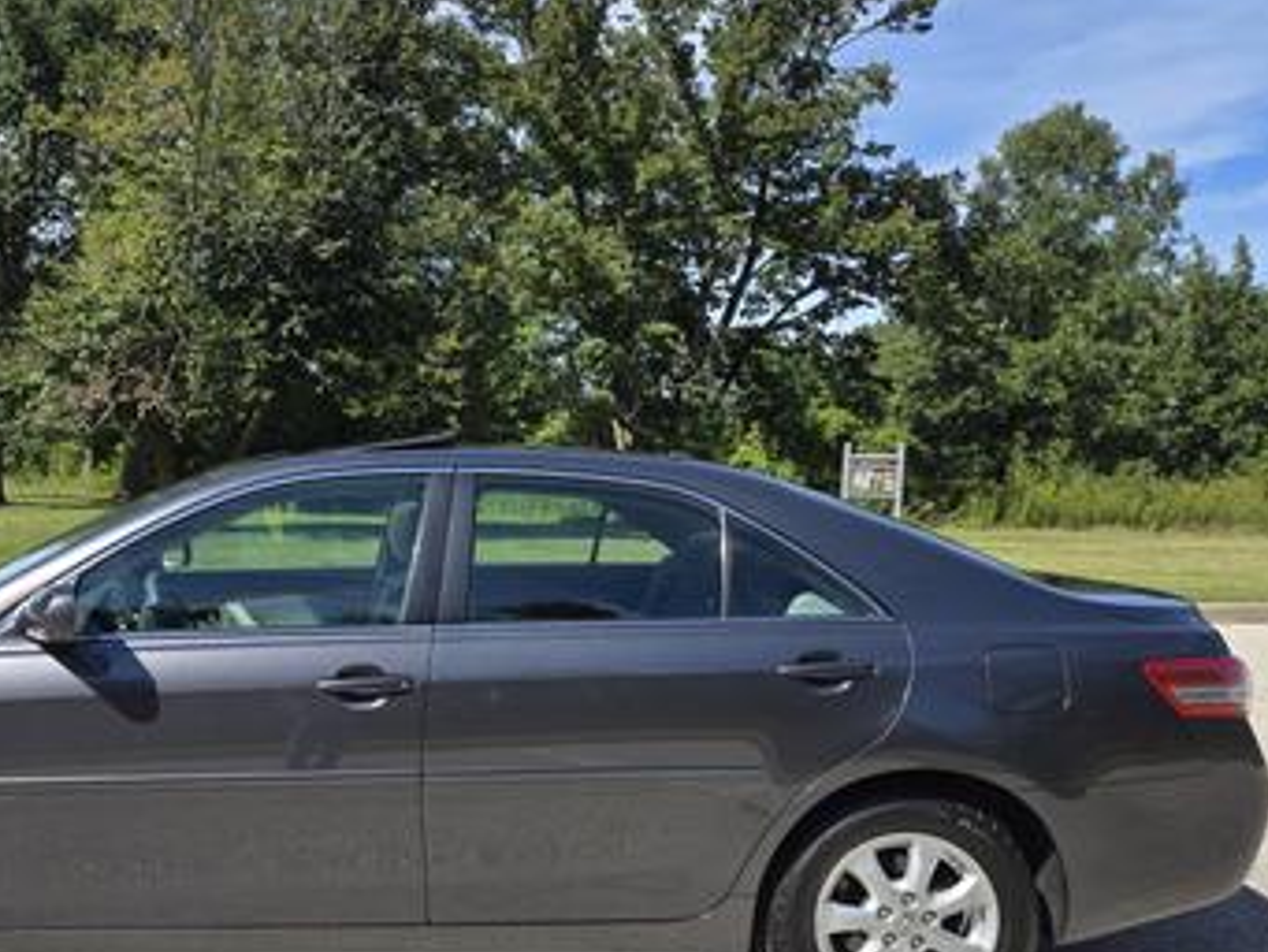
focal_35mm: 34
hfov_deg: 52.5
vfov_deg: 41.4
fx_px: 1246
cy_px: 610
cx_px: 387
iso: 25
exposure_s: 1/1376
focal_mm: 5.4
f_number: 1.8
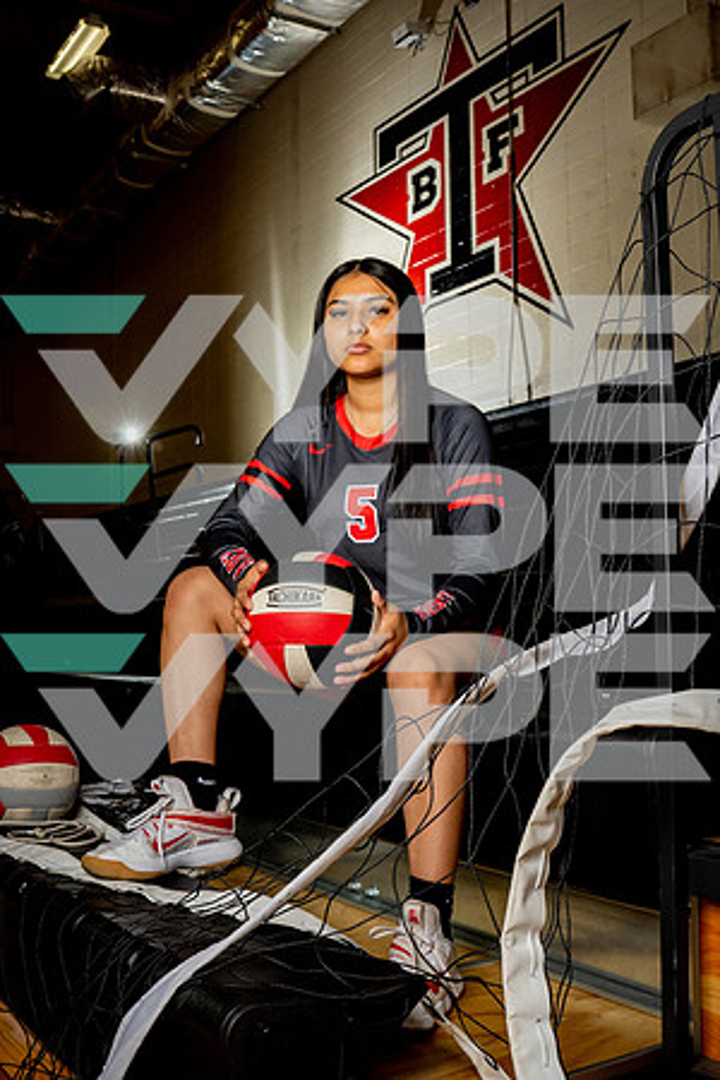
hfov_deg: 36.9
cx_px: 360
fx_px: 1080
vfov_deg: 53.1
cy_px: 540
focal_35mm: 36
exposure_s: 1/250
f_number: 6.3
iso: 400
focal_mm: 24
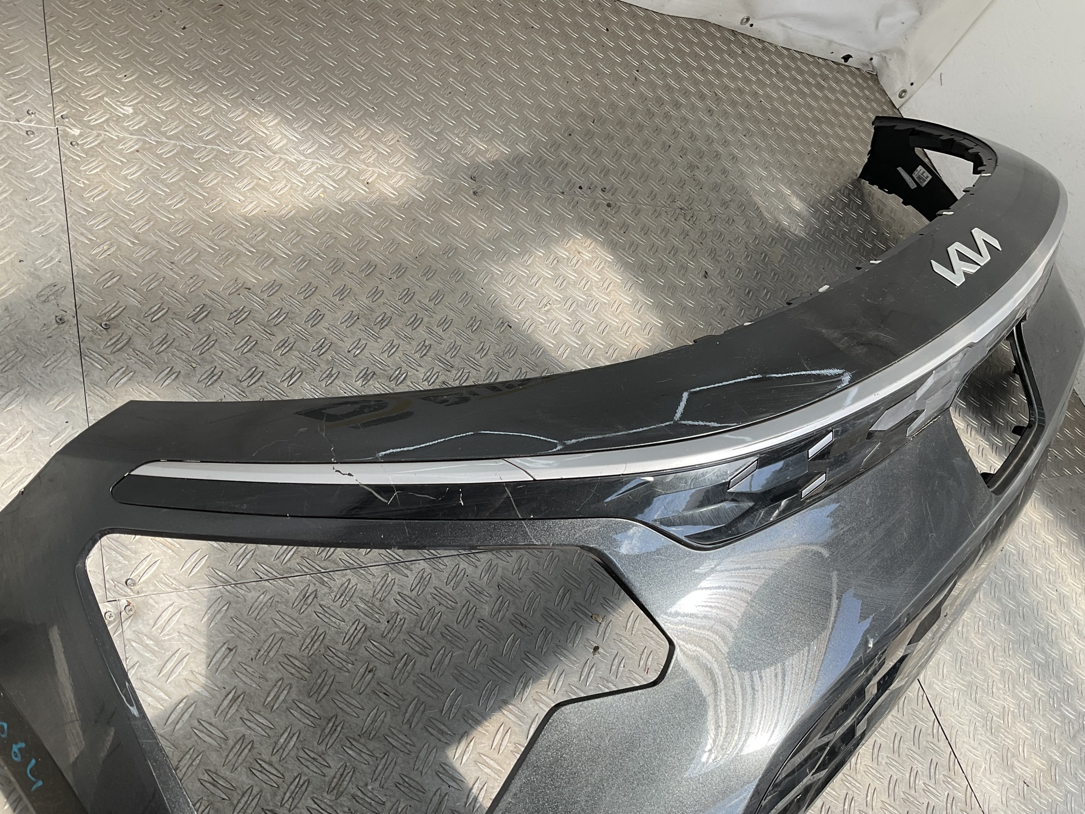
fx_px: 909
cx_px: 542
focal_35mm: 29
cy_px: 407
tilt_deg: -45.1
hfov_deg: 61.7
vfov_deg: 48.2
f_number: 1.8
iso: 16
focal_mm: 3
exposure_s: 1/327
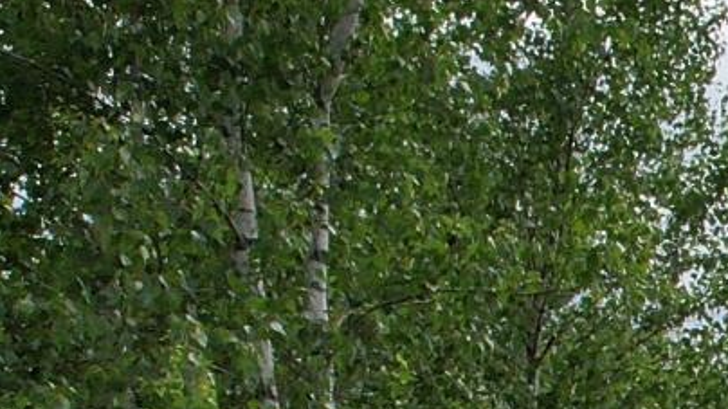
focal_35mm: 171
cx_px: 1865
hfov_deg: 10.5
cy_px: 964
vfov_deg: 6.7
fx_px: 3300
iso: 100
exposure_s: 1/2500
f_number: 2.8
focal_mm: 8.38
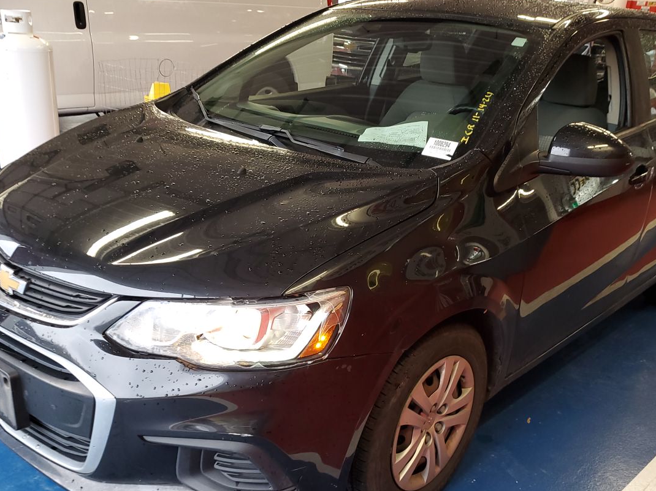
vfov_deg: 40.4
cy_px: 304
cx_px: 347
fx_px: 663
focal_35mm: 35
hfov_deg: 52.6
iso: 93
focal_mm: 4.3
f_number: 1.5
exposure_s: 1/60
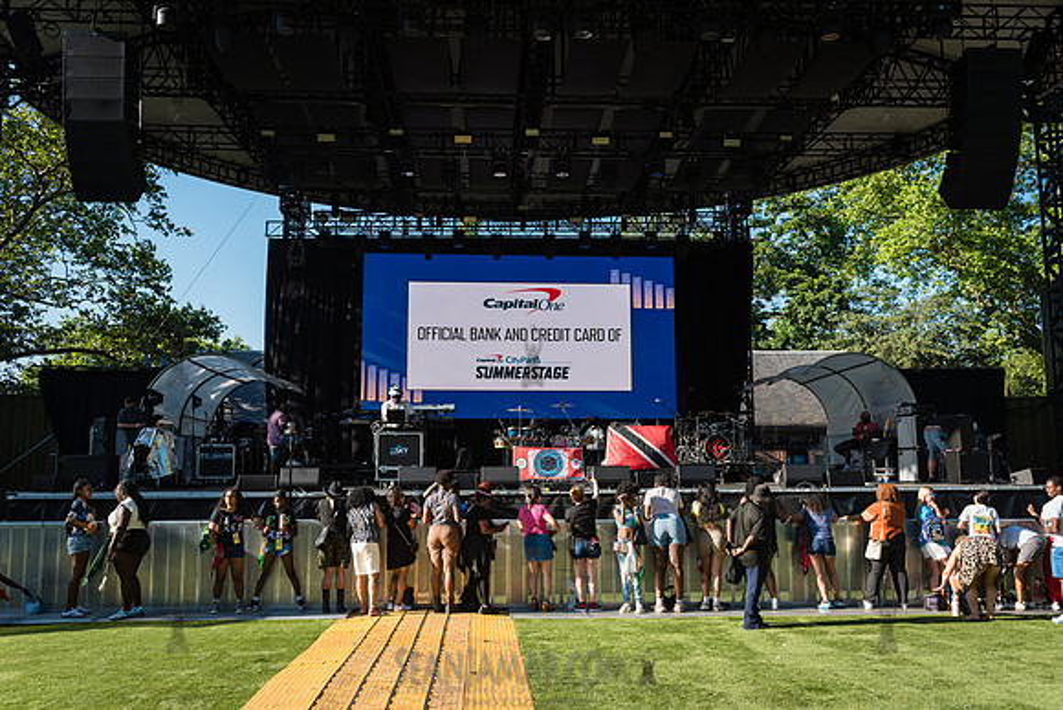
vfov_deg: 40.8
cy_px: 355
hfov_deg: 58.3
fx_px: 953
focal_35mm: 32
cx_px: 532
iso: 400
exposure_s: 1/1000
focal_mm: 31
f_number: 4
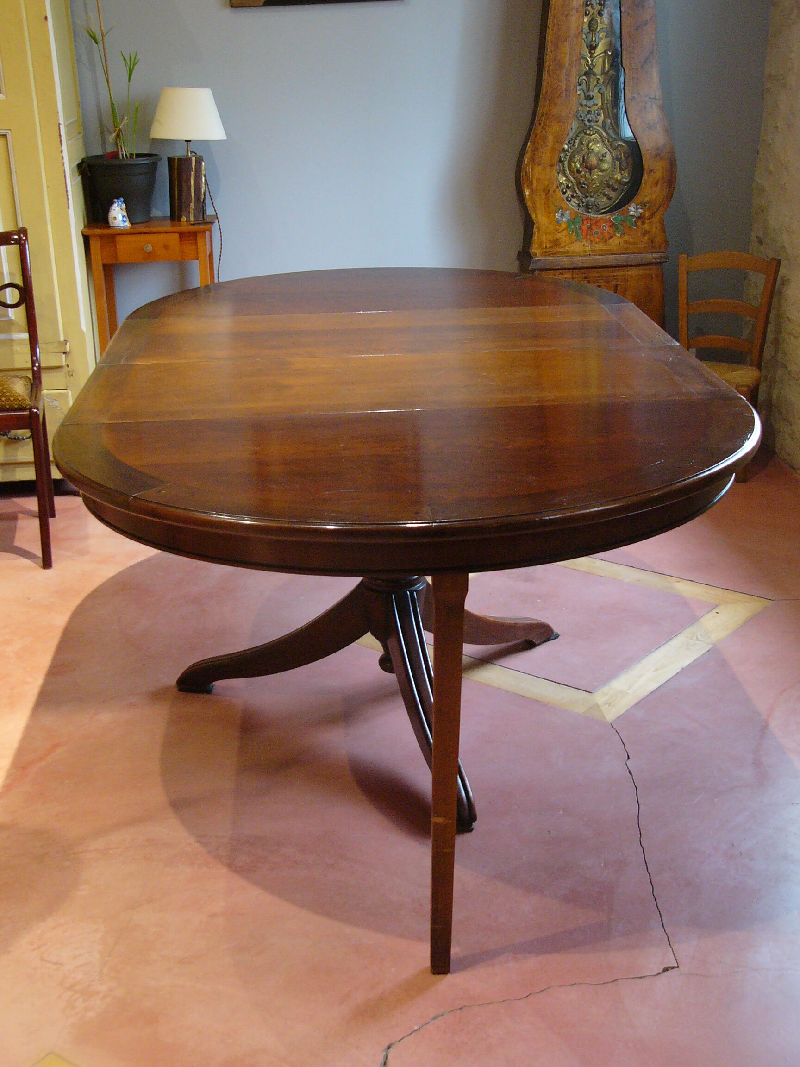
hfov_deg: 31.5
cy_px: 534
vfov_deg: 41.2
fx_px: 1417
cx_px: 400
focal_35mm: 46
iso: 200
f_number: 2.8
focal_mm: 7.7
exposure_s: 1/4
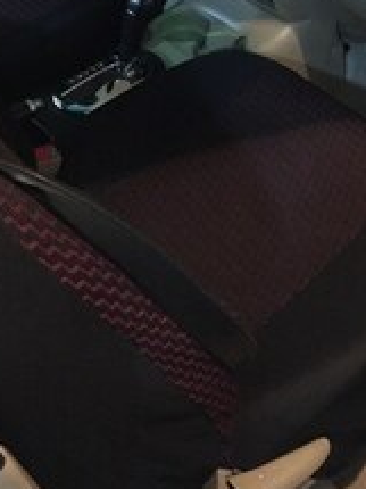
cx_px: 225
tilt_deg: -30.5
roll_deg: -0.8
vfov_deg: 26.9
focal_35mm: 67
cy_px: -34
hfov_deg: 21.9
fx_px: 945
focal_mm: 4.15
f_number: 2.2
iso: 500
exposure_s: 1/17
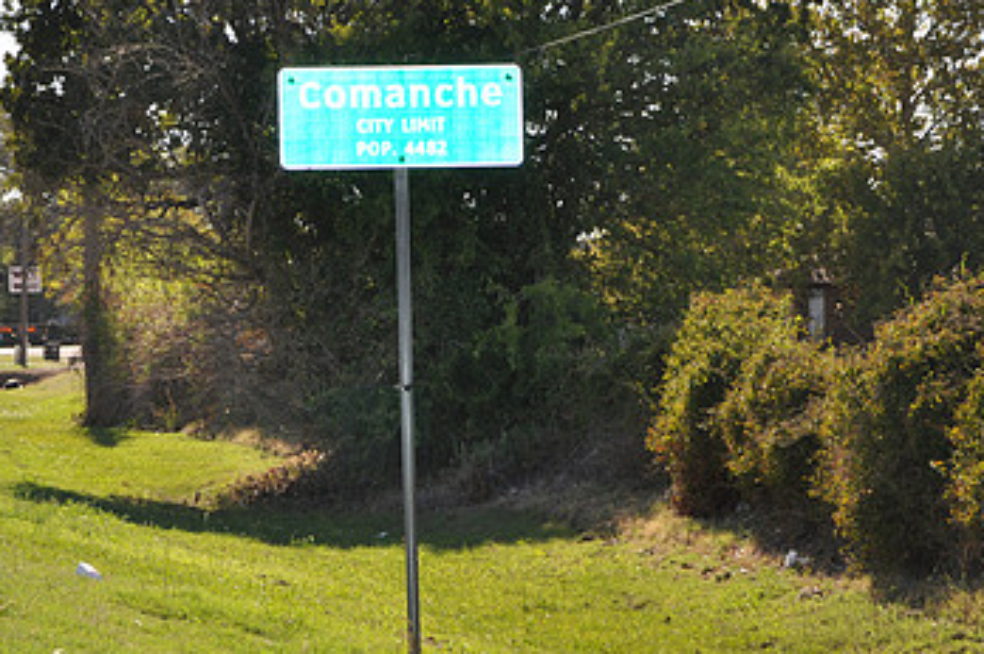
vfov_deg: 9.4
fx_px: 3958
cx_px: 370
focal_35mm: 145
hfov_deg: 14.2
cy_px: 259
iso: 200
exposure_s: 1/200
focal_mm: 58
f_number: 6.3
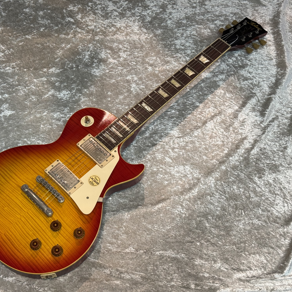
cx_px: 107
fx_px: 544
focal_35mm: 57
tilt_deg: -61.2
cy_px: 145
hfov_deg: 29.9
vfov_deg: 30.0
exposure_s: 1/60
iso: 100
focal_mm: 6.76
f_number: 1.78
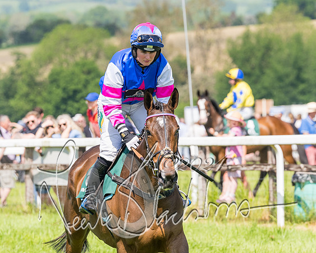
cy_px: 81
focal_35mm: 368
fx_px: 3438
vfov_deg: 4.2
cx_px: 155
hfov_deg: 5.3
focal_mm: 160
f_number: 5
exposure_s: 1/1000
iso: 200
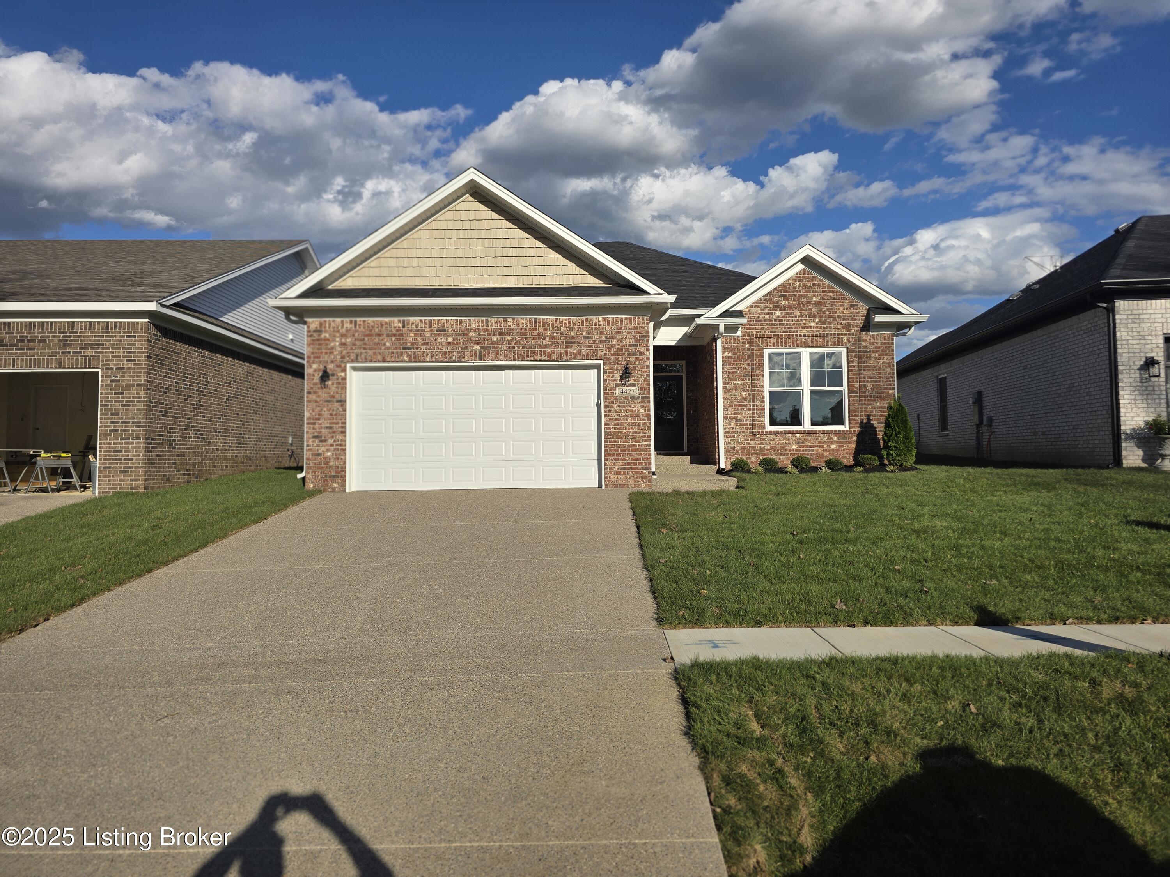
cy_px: 438
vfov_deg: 58.9
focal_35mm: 23
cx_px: 585
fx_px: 777
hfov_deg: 73.9
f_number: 1.7
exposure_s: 1/1336
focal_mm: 6.3
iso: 12
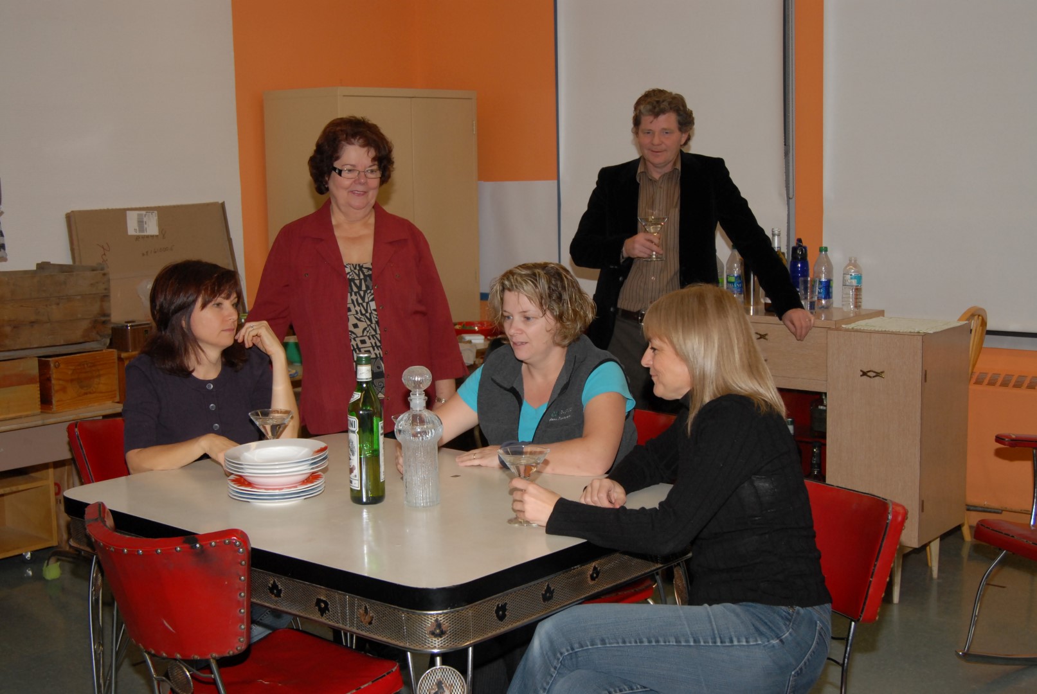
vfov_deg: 30.0
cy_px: 347
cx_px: 518
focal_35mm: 45
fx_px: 1298
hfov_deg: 43.6
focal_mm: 30
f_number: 5.6
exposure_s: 1/160
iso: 400
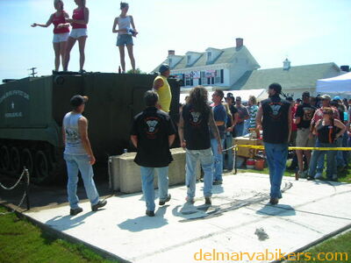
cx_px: 176
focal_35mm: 38
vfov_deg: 37.7
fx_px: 385
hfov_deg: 49.0
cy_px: 132
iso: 50
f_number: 6.4
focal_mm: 6.3
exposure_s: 1/137
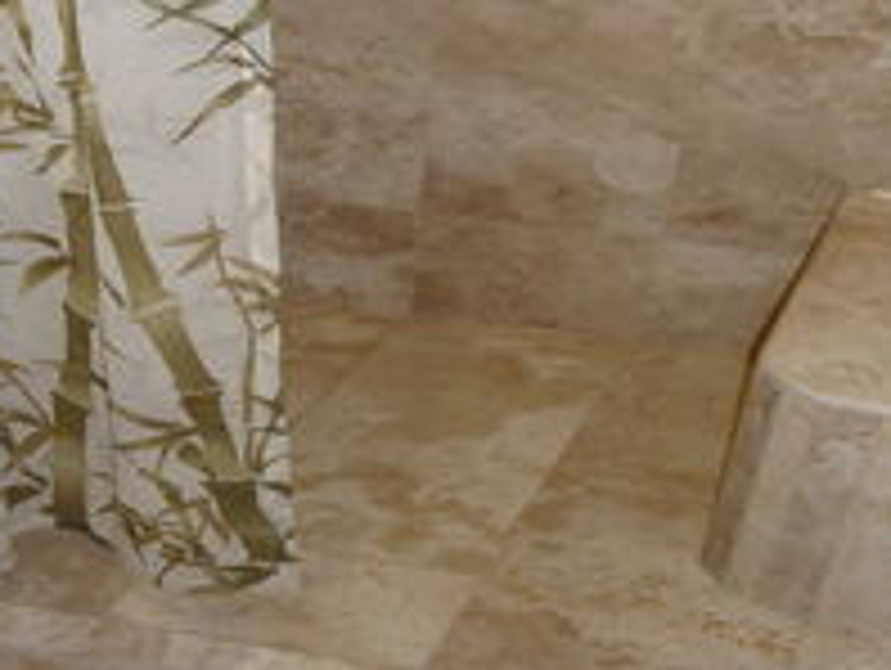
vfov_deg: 27.6
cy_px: 153
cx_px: 486
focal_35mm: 52
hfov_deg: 36.7
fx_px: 1340
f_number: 3.3
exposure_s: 1/30
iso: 100
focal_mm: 4.7
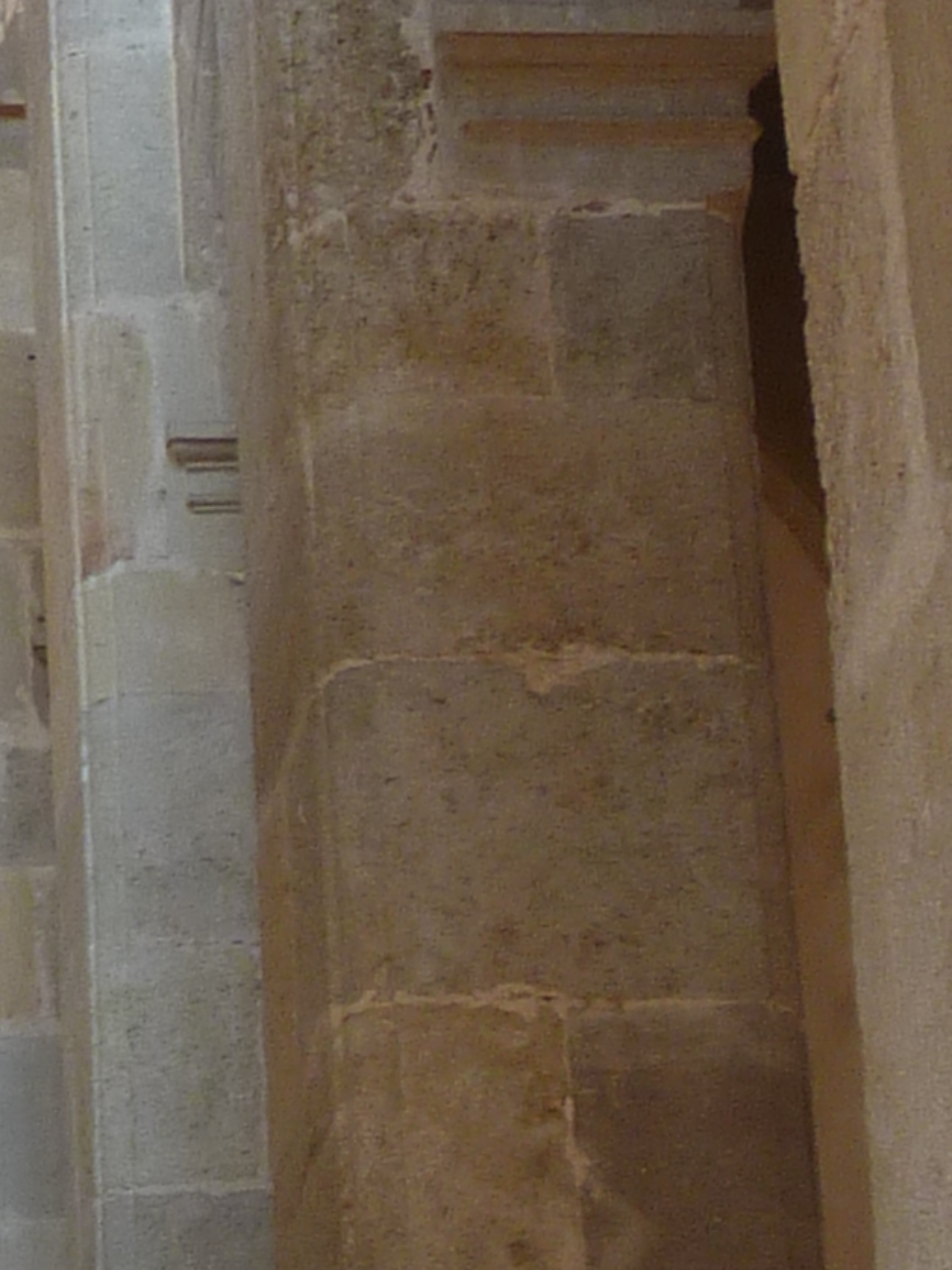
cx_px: -340
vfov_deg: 16.4
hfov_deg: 13.1
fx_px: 3996
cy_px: 1909
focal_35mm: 109
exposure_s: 1/30
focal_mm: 4.1
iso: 100
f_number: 3.3
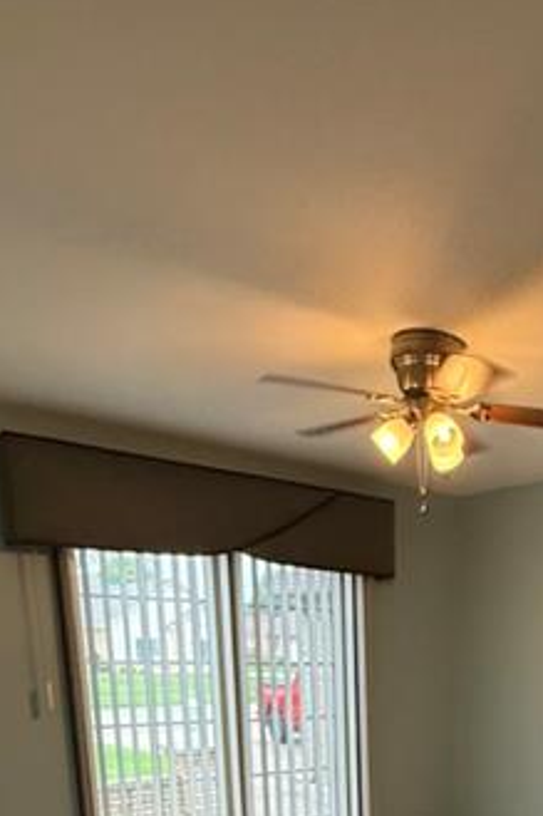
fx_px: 770
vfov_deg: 46.4
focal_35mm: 34
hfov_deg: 36.3
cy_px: 823
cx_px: 493
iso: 400
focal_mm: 2.22
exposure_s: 1/120
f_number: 2.2
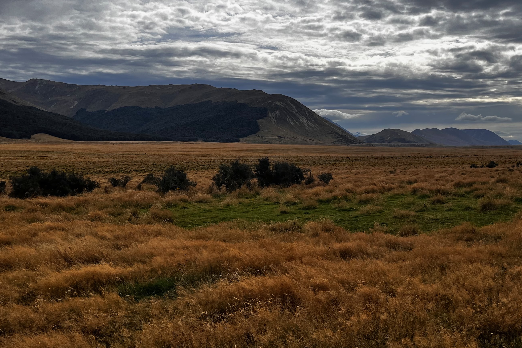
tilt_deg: +0.3
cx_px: 318
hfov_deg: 46.1
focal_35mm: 42
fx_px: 609
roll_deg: -1.3
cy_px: 155
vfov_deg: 31.9
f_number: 1.6
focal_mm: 5.1
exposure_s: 1/7353
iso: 50
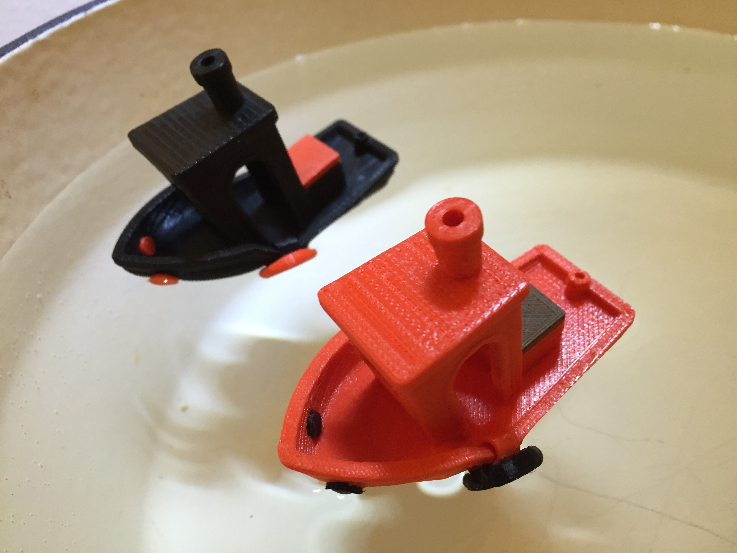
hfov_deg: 61.7
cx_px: 368
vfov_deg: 48.2
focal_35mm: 29
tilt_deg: -42.0
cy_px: 276
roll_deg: +1.8
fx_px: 617
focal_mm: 4.15
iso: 160
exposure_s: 1/33
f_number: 2.2
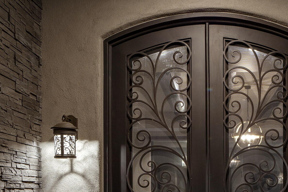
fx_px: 416
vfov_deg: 24.8
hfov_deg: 37.4
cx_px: 208
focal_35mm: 52
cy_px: 190
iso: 200
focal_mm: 22
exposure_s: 1
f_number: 7.1
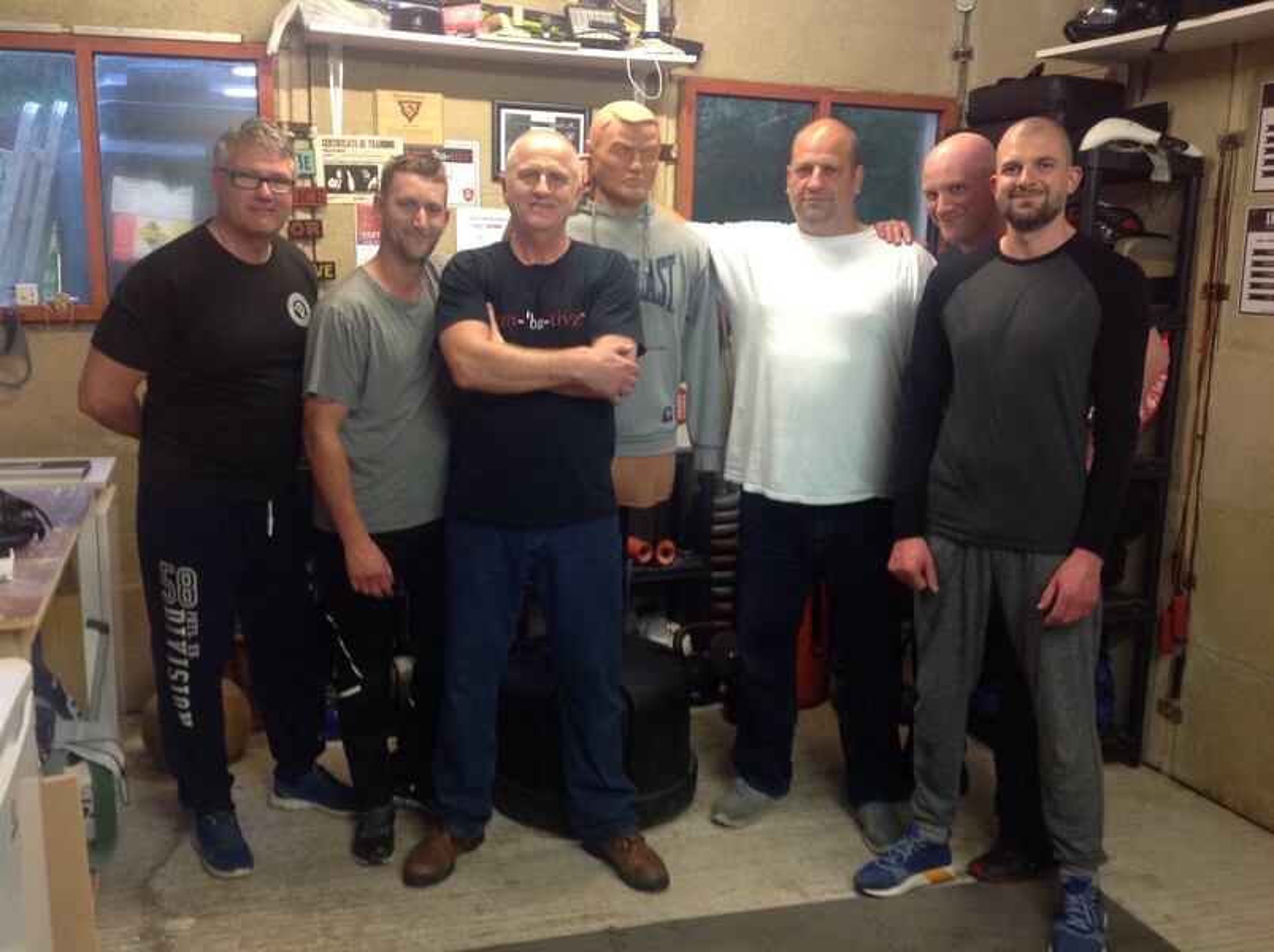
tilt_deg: -10.7
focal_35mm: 35
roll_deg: -2.4
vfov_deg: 40.6
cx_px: 637
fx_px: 1286
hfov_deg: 52.7
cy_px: 476
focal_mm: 4.28
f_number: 2.4
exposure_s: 1/17
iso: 125
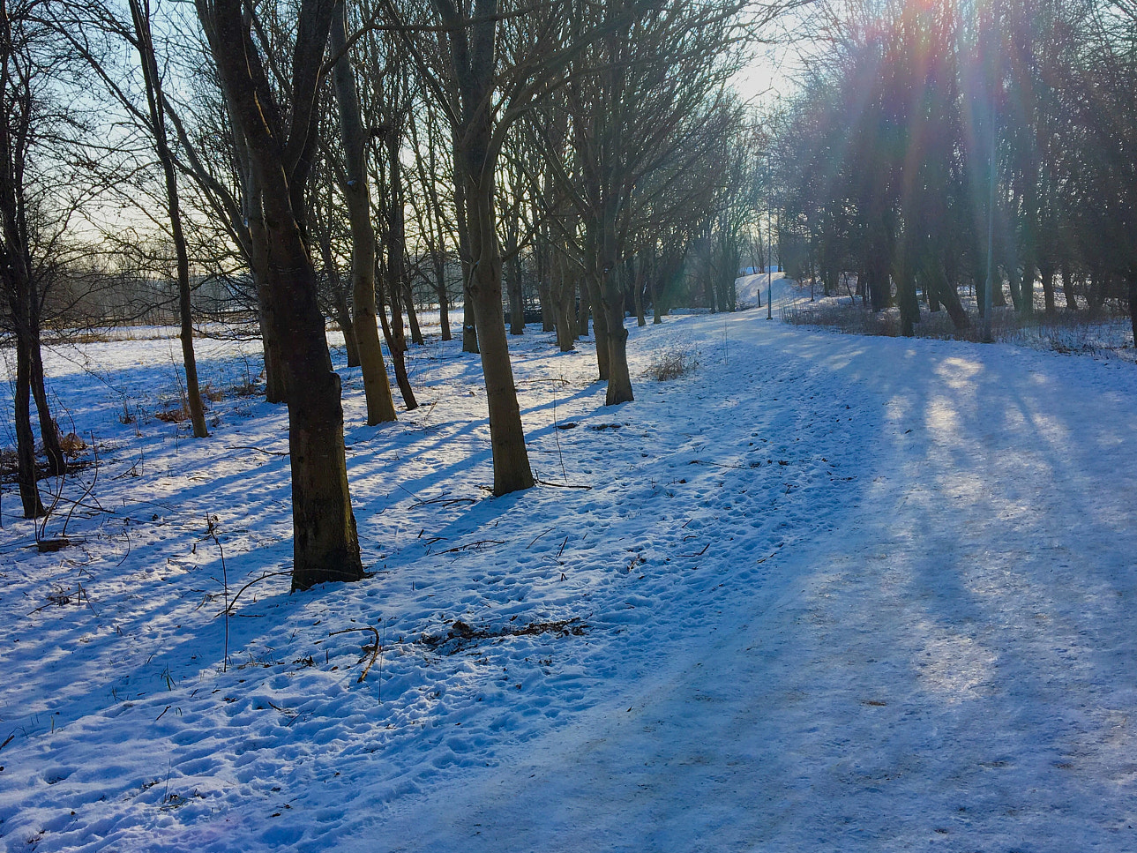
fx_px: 1183
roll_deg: +2.7
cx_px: 593
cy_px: 498
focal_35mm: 36
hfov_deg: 51.3
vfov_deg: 39.5
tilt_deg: -8.8
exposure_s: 1/1282
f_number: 2.2
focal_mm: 4.15
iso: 25
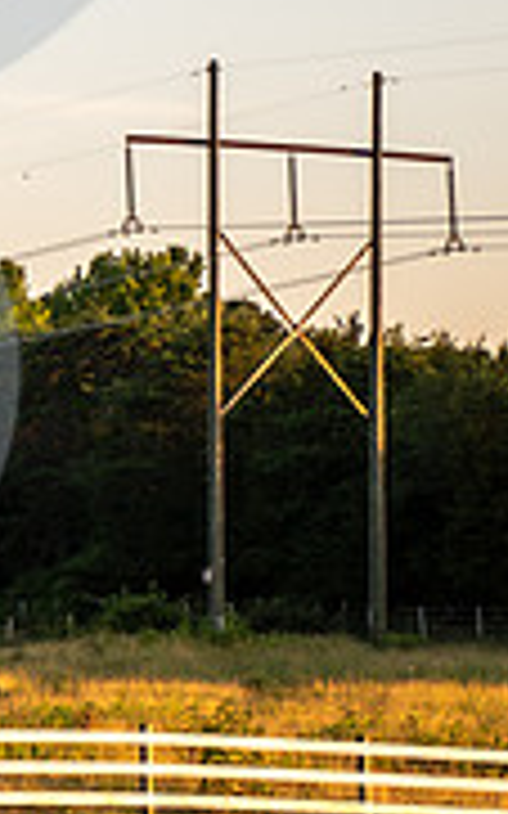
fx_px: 5609
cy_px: 262
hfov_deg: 5.1
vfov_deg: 8.3
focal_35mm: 253
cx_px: -508
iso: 100
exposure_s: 1/320
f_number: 2.8
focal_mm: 70
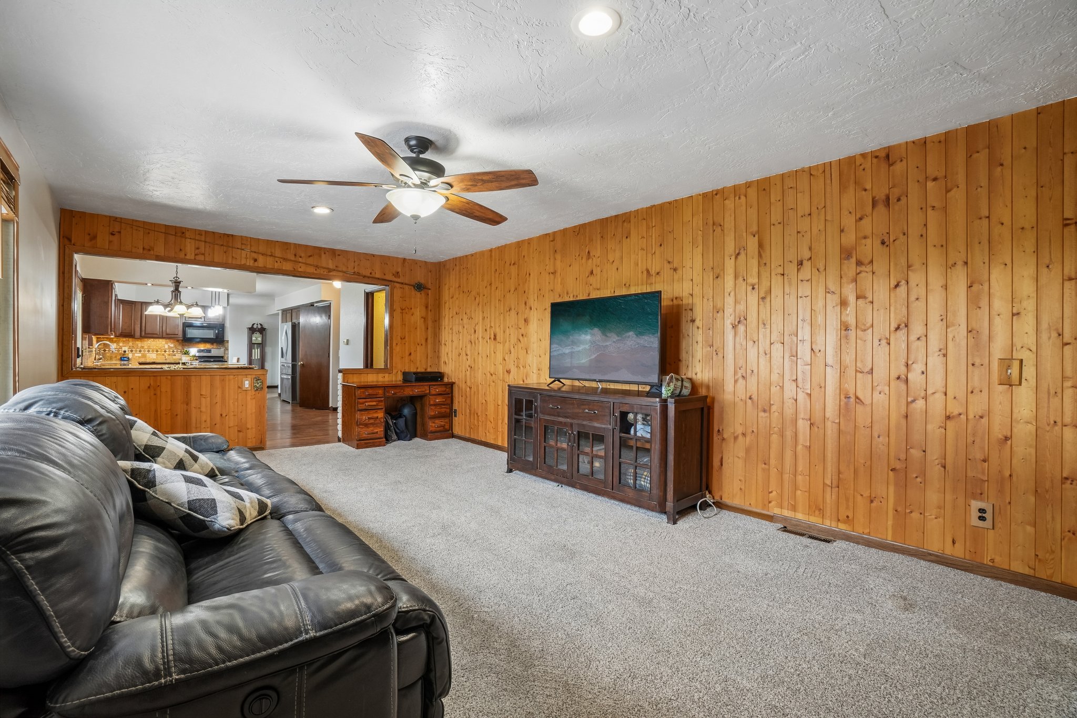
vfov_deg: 77.3
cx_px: 538
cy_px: 359
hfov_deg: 100.4
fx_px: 449
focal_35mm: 15
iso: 320
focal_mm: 10
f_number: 8
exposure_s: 1/6
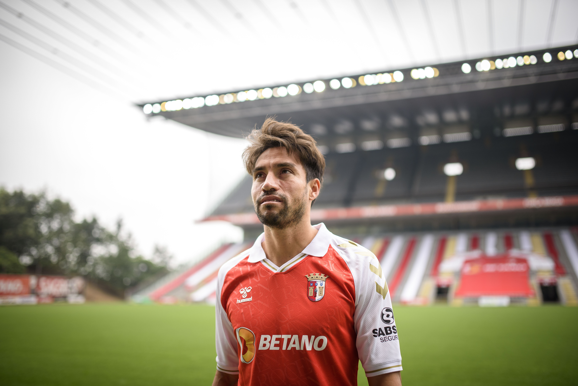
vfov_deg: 37.9
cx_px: 289
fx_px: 562
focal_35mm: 35
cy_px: 193
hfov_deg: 54.4
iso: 250
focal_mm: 35
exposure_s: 1/2000
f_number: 1.4
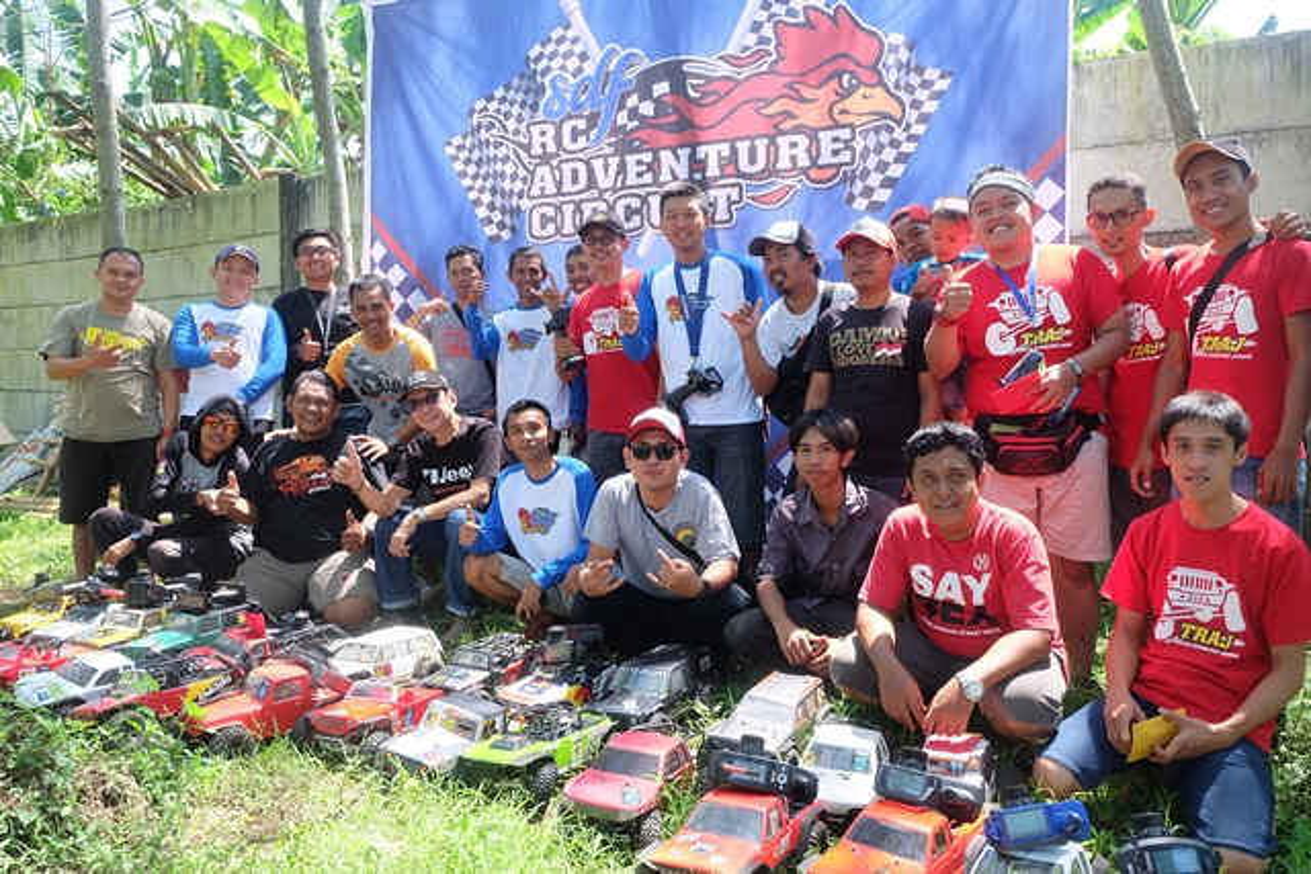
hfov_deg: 63.6
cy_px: 437
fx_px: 1056
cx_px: 656
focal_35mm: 29
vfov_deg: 45.0
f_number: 6.4
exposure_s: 1/250
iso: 800
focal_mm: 19.2
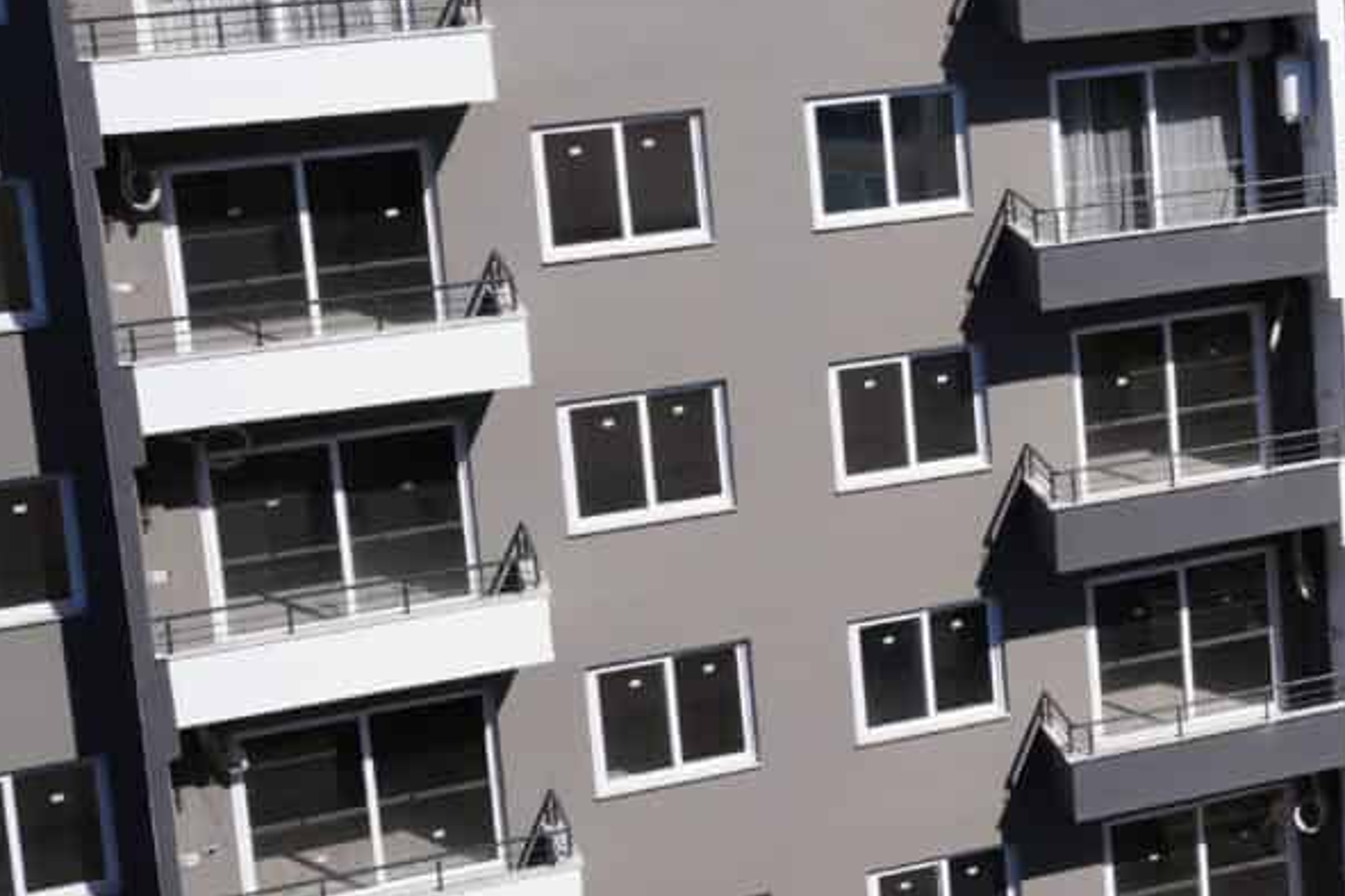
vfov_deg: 14.0
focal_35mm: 97
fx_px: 3624
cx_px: 2285
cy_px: 85
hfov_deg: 17.7
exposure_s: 1/200
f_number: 10
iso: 100
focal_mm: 28
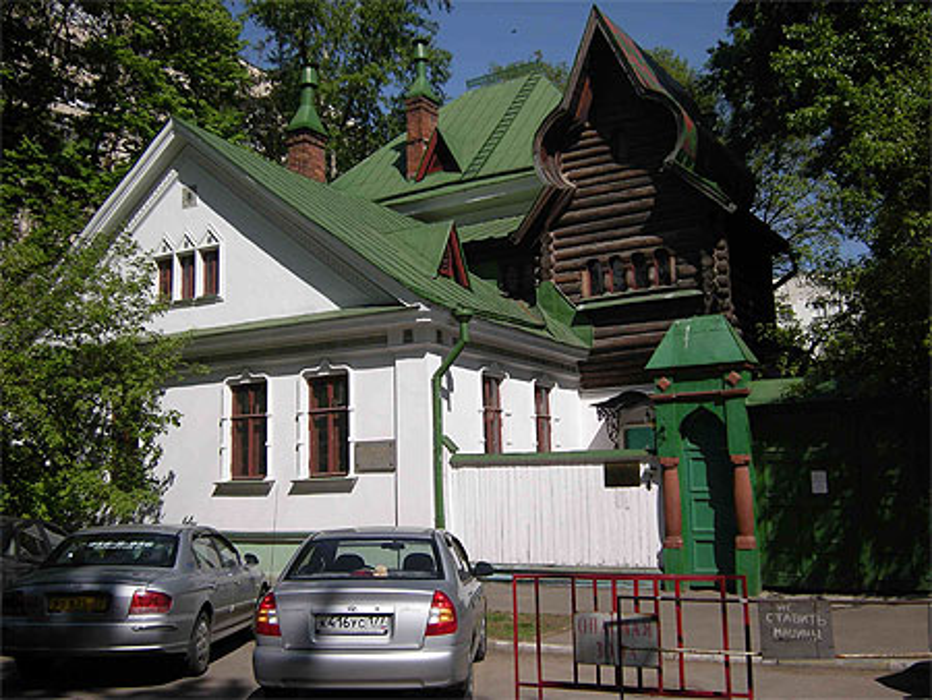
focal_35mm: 38
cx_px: 466
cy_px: 350
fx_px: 1024
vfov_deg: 37.8
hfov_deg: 49.0
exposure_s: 1/298
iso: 64
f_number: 6.4
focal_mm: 6.3
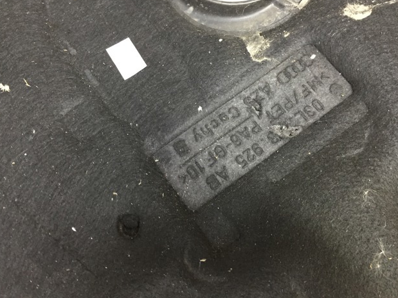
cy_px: 145
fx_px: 345
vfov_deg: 46.8
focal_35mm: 30
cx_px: 197
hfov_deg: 60.0
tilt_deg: -71.1
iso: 250
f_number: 2.2
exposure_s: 1/20
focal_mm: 4.15
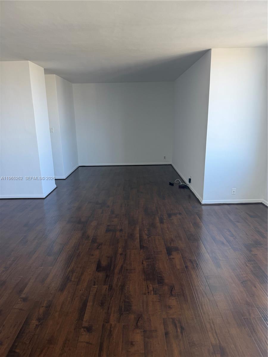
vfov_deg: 71.6
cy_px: 178
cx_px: 134
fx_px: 248
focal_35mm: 24
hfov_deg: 56.8
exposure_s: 1/121
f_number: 1.78
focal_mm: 6.76
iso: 100
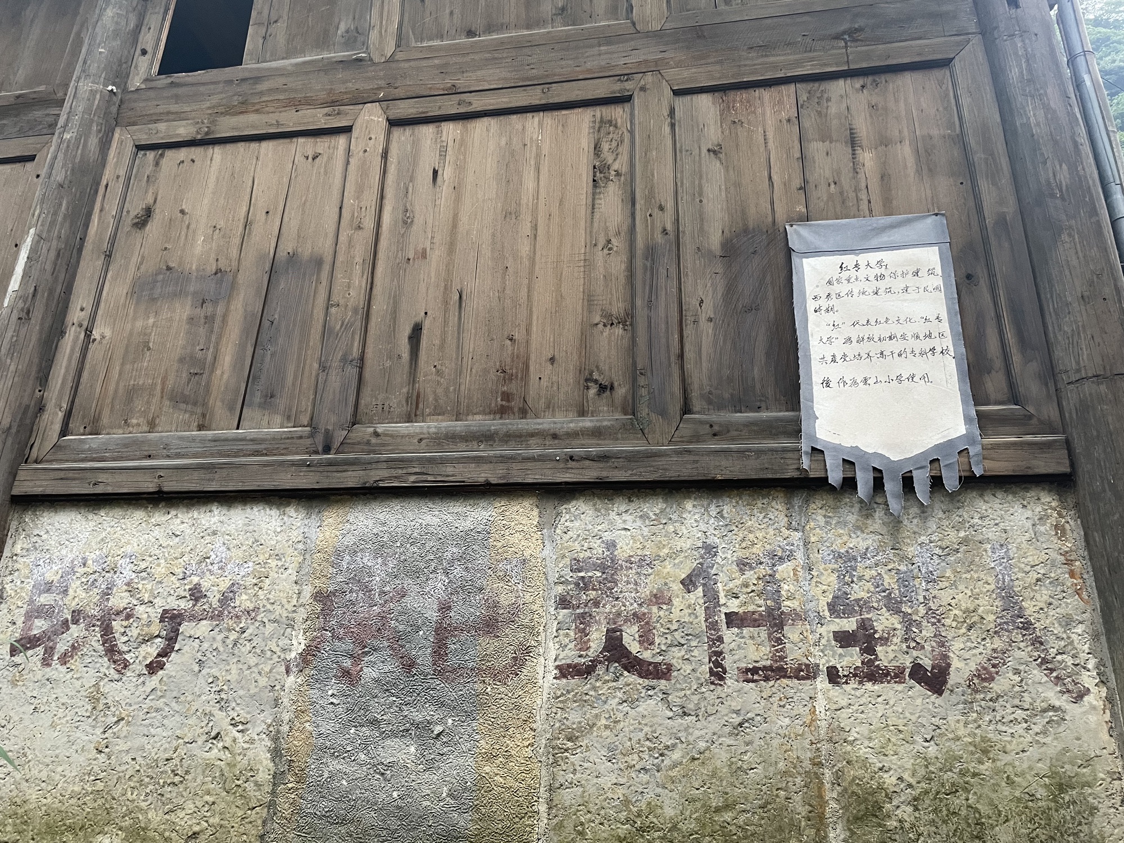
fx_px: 844
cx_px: 562
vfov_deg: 53.1
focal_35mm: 26
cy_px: 422
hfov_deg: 67.3
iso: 250
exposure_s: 1/60
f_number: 1.6
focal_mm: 4.2
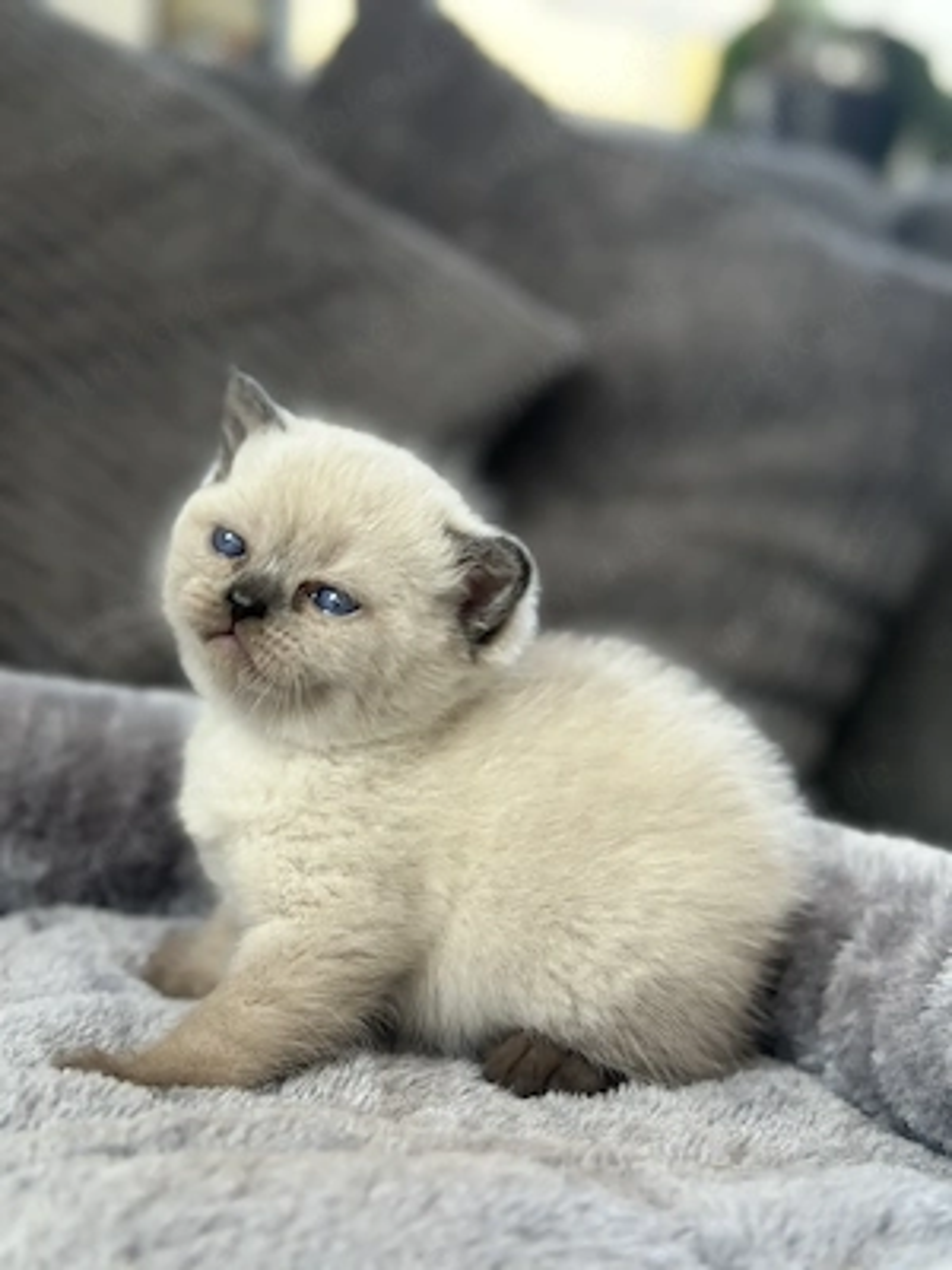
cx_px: 476
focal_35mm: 48
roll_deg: -4.3
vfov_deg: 39.7
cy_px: 635
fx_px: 1760
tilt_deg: -3.1
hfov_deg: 30.3
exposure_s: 1/121
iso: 80
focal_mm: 6.86
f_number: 1.78
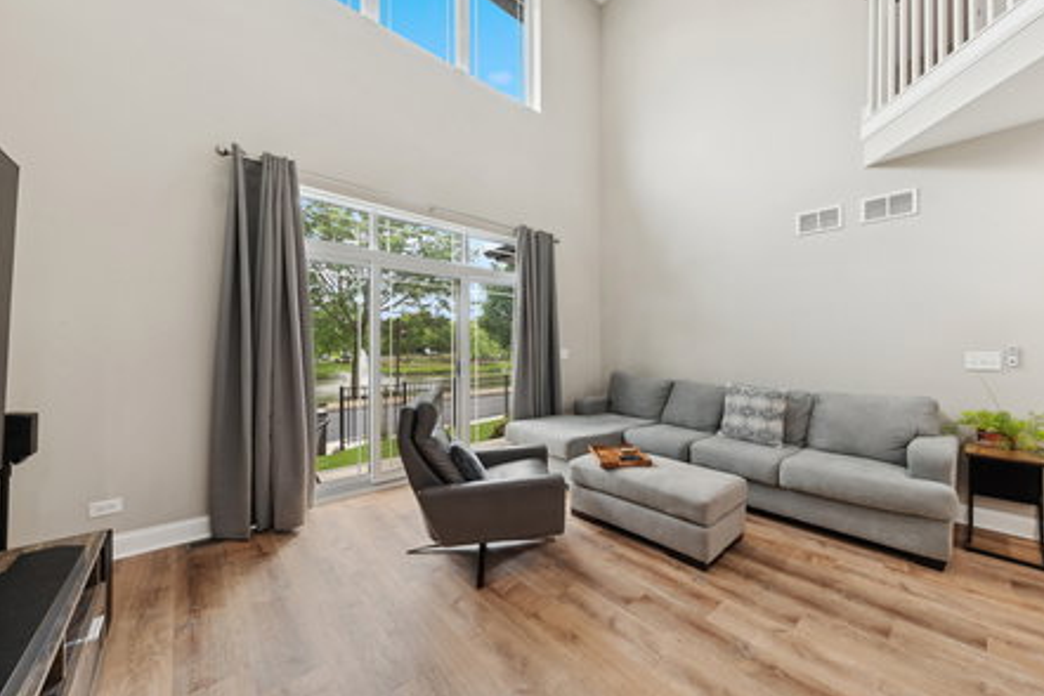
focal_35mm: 13
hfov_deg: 108.1
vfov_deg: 85.5
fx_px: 377
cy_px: 340
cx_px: 563
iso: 200
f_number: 9
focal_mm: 12
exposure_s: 1/13
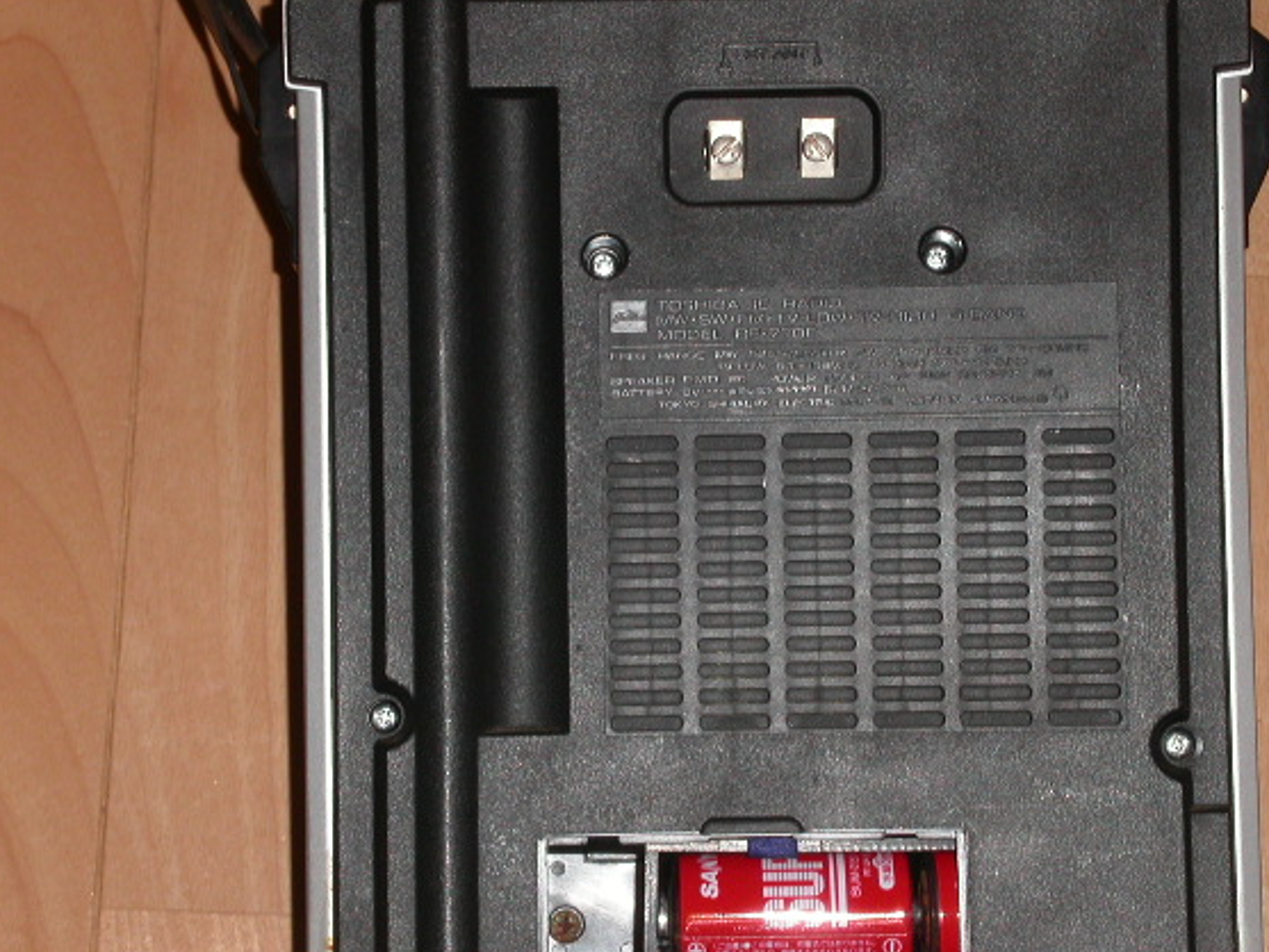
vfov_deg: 11.3
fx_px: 4803
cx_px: 699
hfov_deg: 15.0
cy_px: 540
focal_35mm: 131
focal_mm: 23.4
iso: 145
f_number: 8
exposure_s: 1/90
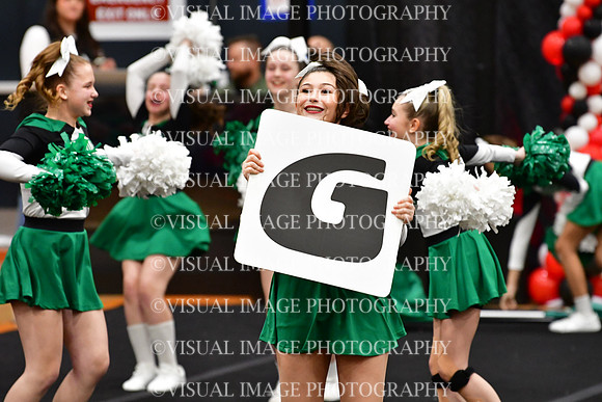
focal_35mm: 300
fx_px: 5018
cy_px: 201
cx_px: 301
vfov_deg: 4.6
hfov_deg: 6.9
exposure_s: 1/500
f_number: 3.5
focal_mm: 200
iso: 5000
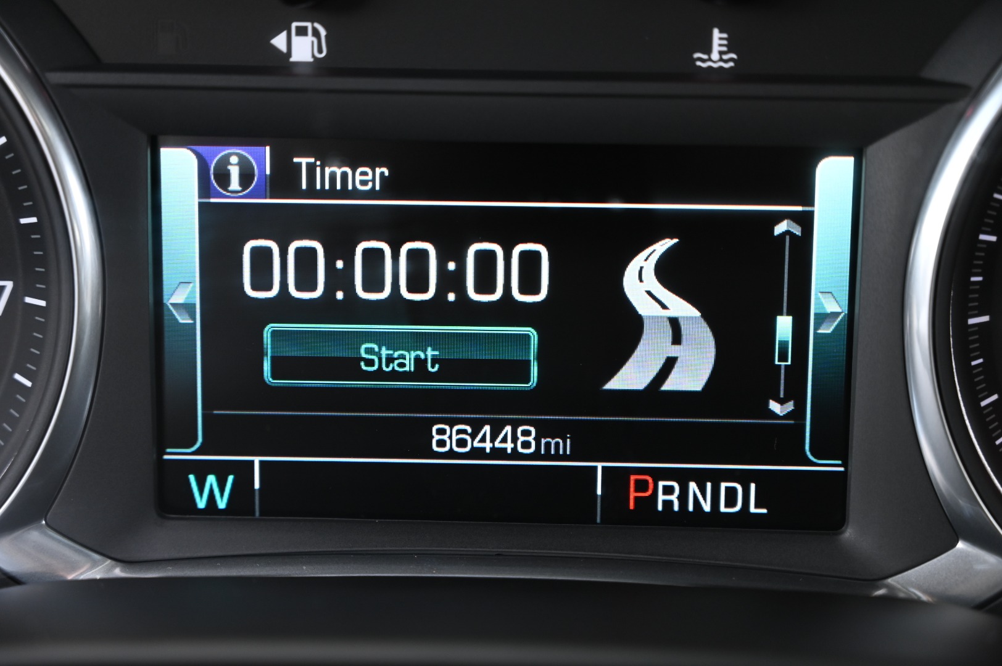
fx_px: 1947
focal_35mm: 70
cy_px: 333
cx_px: 501
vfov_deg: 19.4
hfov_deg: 28.9
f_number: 4
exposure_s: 1/125
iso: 720
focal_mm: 70
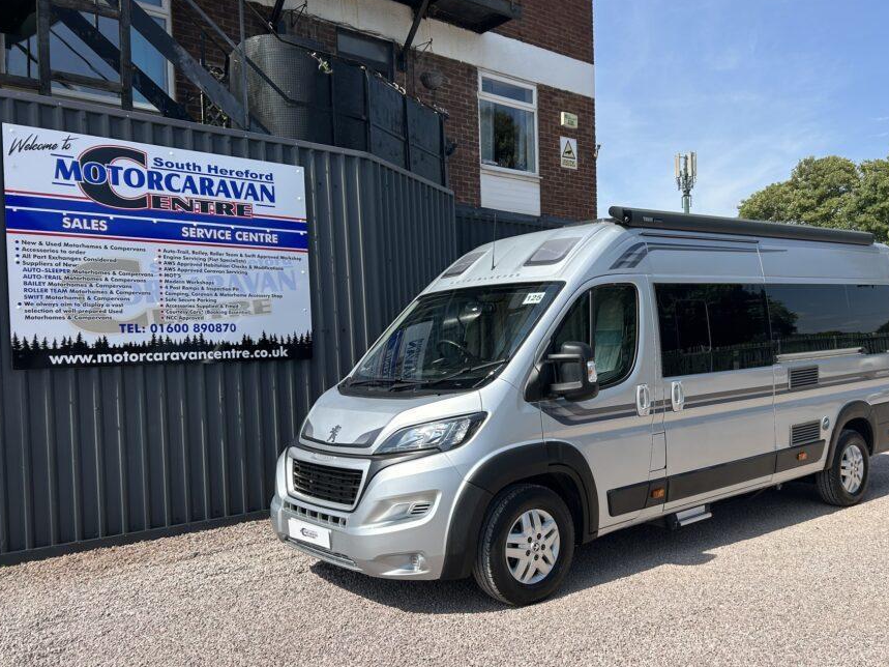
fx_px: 796
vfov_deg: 45.4
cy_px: 357
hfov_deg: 58.1
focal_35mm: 31
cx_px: 515
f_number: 1.5
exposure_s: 1/3831
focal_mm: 5.7
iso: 50
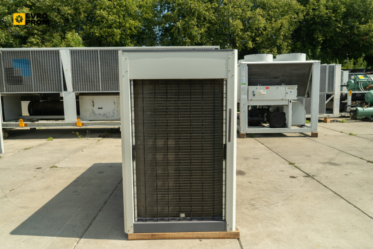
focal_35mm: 25
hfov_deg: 71.5
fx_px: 259
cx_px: 186
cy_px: 124
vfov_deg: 51.3
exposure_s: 1/160
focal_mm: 25
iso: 100
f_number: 9
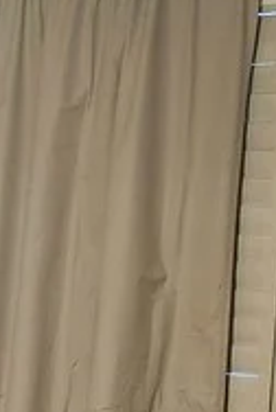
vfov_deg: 15.5
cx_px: -464
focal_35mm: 130
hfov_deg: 9.1
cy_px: 375
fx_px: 1489
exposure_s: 1/40
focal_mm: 5.54
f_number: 1.8
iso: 640
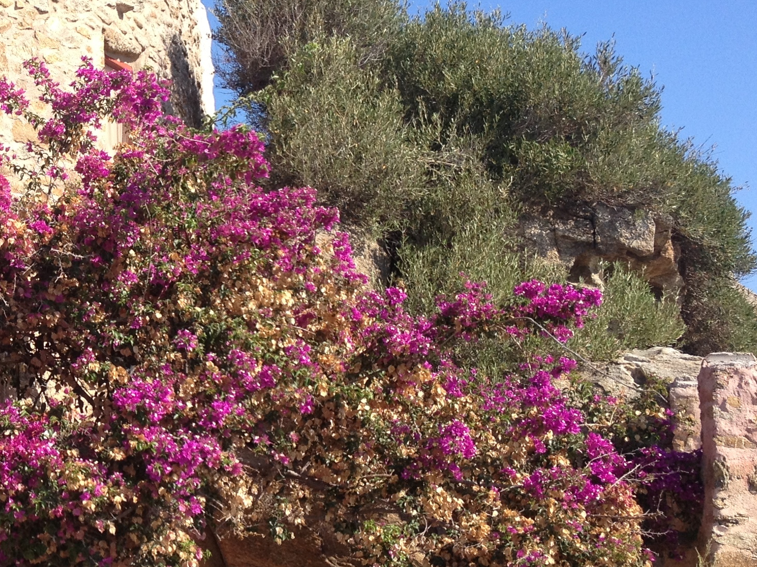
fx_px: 1705
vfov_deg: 18.9
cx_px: -8
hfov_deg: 23.9
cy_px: 262
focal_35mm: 78
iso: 50
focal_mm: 4.28
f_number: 2.4
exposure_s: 1/968
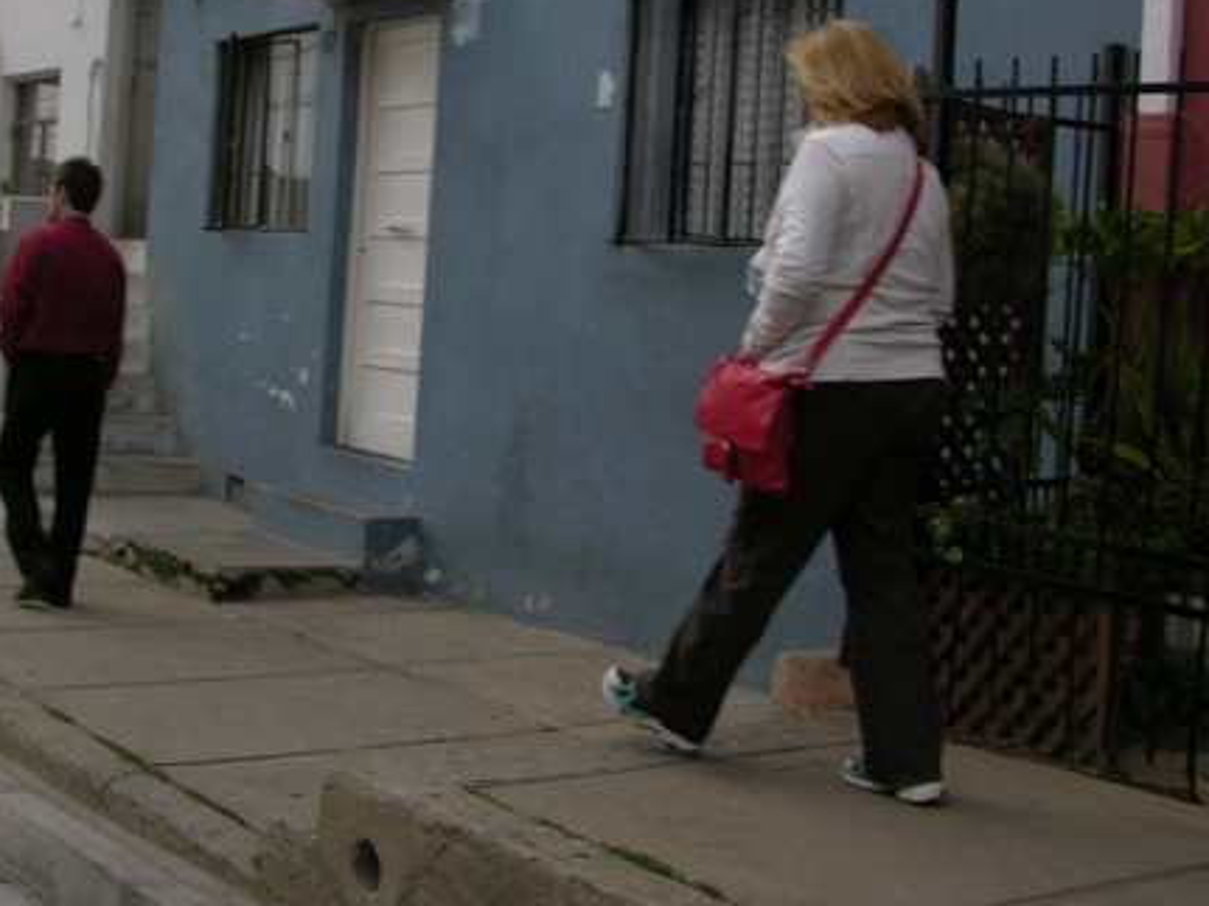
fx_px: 1816
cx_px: 334
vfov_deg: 27.7
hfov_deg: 36.2
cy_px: 255
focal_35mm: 52
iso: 50
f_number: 6.3
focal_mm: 8.9
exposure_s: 1/195
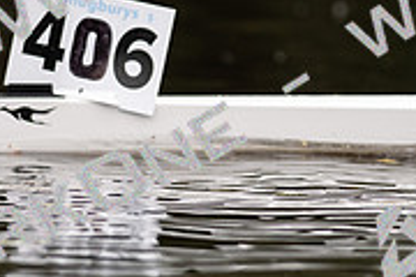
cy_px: 96
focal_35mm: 965
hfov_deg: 2.1
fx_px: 11150
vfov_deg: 1.4
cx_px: 178
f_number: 4
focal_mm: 300
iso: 1250
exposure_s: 1/1600
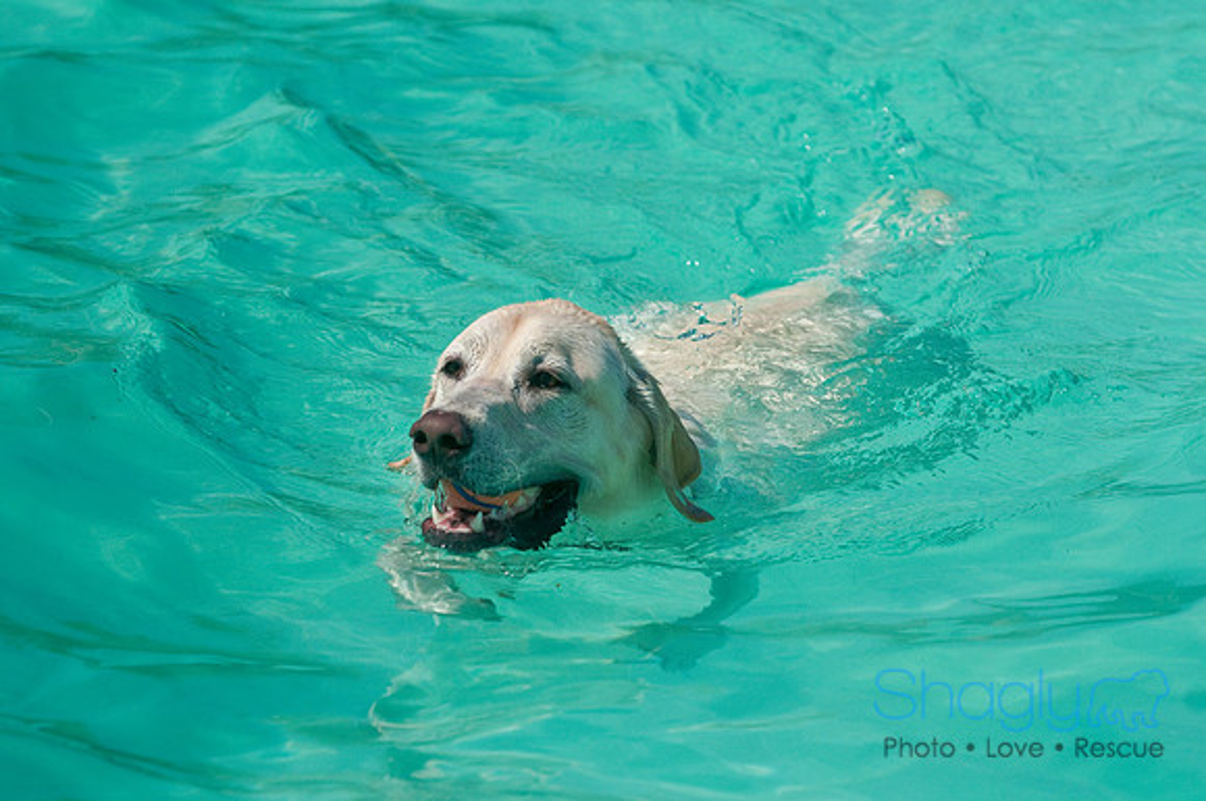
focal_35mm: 218
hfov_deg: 9.5
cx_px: 603
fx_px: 7276
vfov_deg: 6.3
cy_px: 400
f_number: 5.6
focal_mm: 145
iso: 400
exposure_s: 1/1250
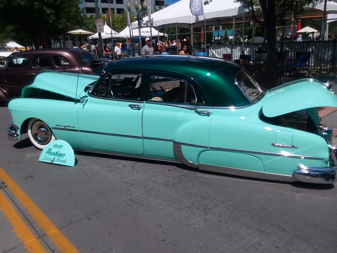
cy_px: 126
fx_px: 282
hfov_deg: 61.7
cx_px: 168
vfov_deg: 48.2
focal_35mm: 29
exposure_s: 1/3140
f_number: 1.9
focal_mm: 2.47
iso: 40
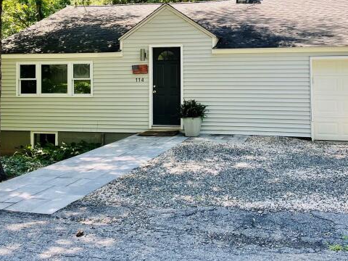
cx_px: 199
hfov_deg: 47.7
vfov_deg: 36.0
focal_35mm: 39
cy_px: 66
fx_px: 392
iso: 32
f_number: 1.6
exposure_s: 1/363
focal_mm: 4.2
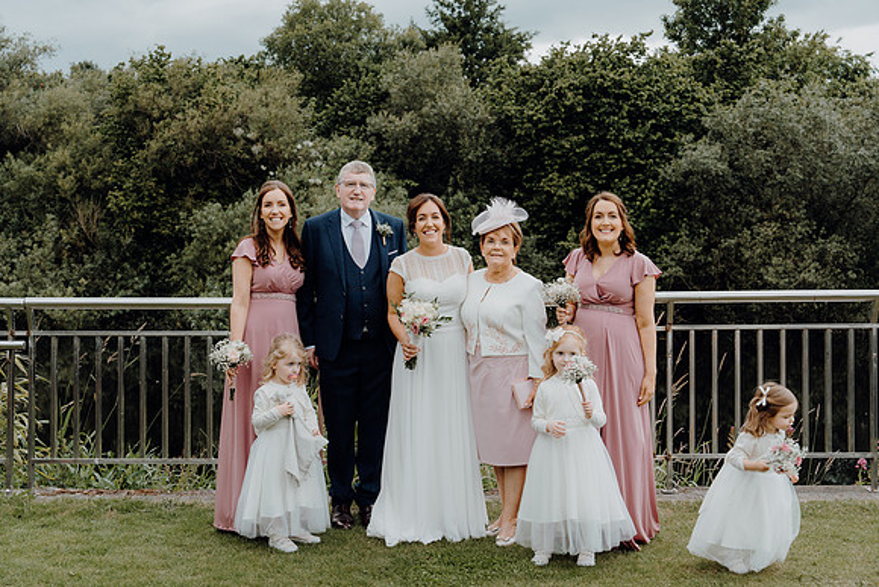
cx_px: 440
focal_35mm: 51
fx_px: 1245
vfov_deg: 26.5
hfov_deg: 38.9
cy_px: 294
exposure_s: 1/250
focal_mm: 51
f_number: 5.6
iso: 250
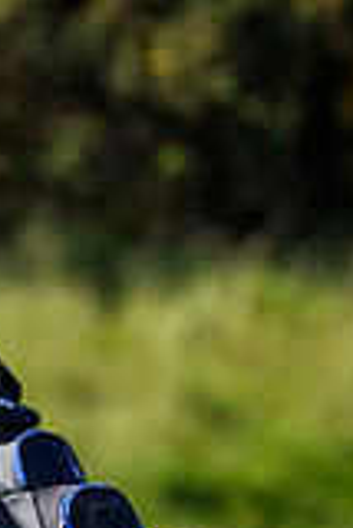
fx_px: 26152
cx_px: -745
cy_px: 343
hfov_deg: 0.8
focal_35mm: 1782
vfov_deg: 1.2
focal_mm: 400
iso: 500
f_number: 4.5
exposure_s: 1/2500
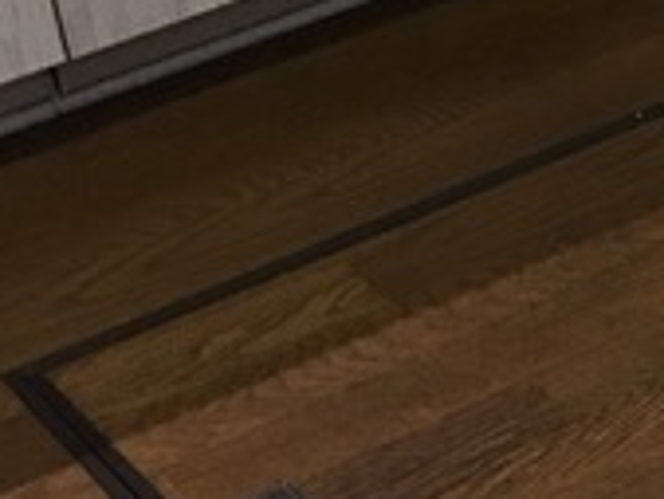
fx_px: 3378
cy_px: -338
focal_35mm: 176
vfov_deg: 8.2
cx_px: 1984
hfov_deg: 9.1
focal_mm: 4.15
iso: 32
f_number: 2.2
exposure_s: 1/15
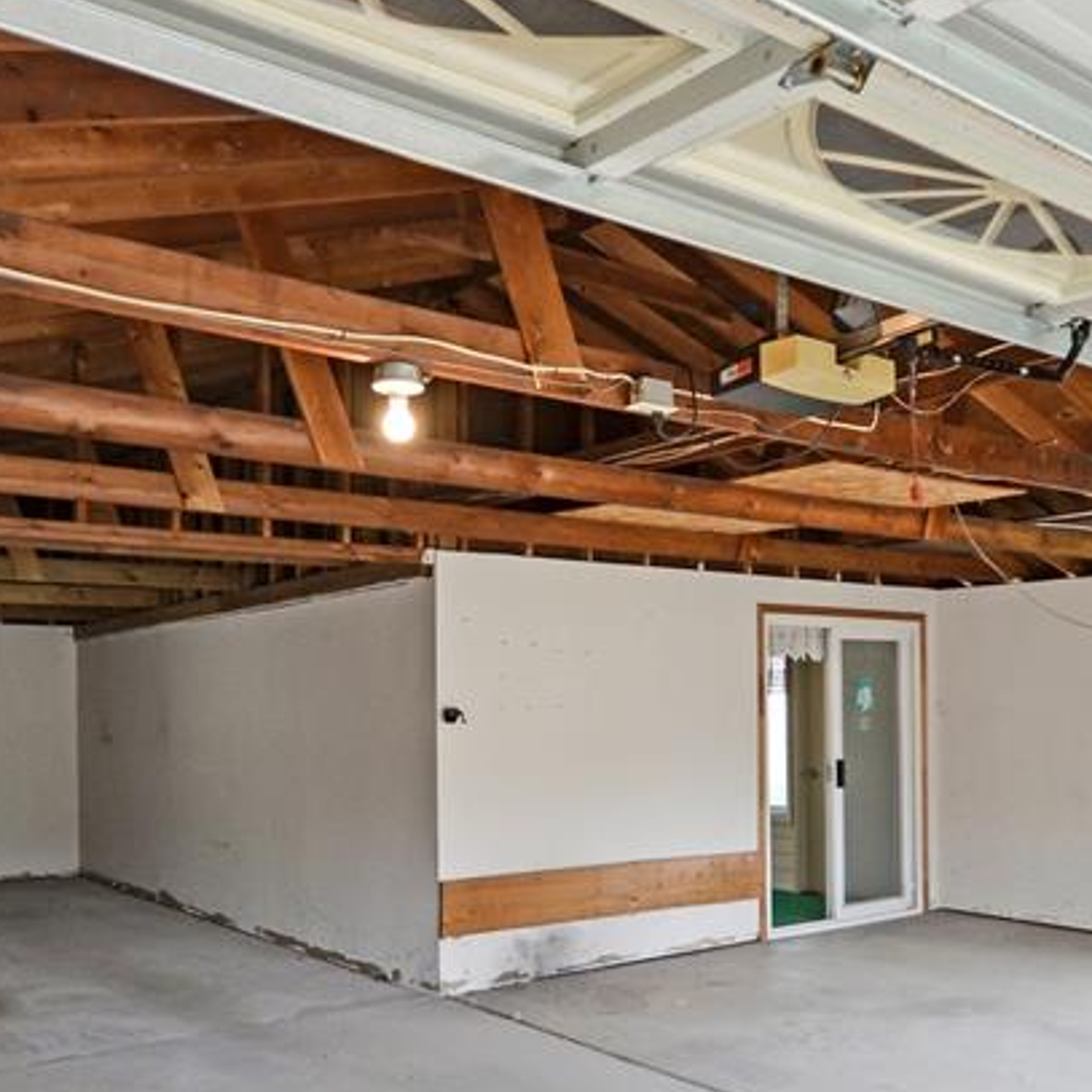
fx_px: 1142
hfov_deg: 50.3
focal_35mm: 32
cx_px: 714
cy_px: 655
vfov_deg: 50.8
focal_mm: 10
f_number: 4
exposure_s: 1/60
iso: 400
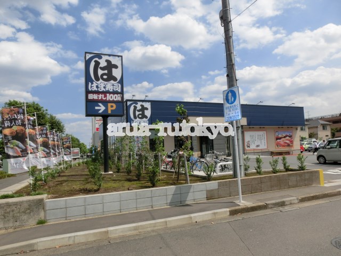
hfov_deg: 71.6
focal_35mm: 24
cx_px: 170
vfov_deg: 56.8
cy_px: 128
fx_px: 236
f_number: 7.9
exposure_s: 1/320
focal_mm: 4.24
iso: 80
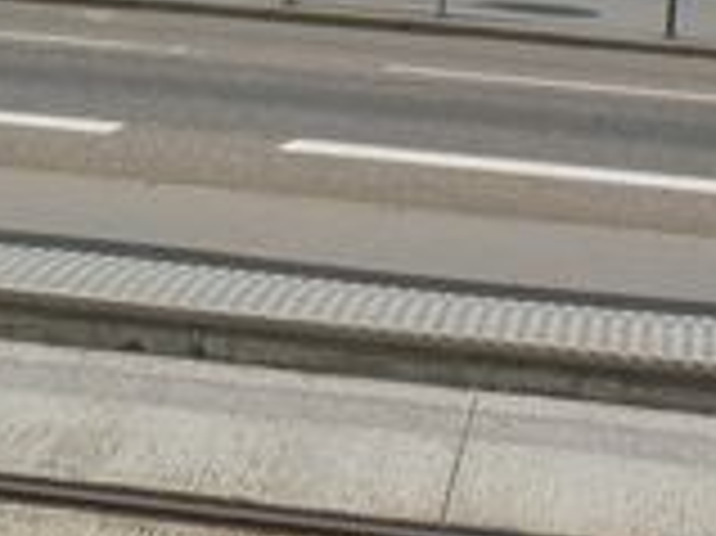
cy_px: -196
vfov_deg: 13.4
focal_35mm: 106
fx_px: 2191
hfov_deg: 18.6
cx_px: 369
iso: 64
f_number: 8
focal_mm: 5.8
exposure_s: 1/280
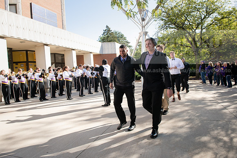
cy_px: 79
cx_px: 118
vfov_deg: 53.2
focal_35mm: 24
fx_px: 158
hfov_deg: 73.7
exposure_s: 1/500
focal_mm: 24
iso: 400
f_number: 6.3
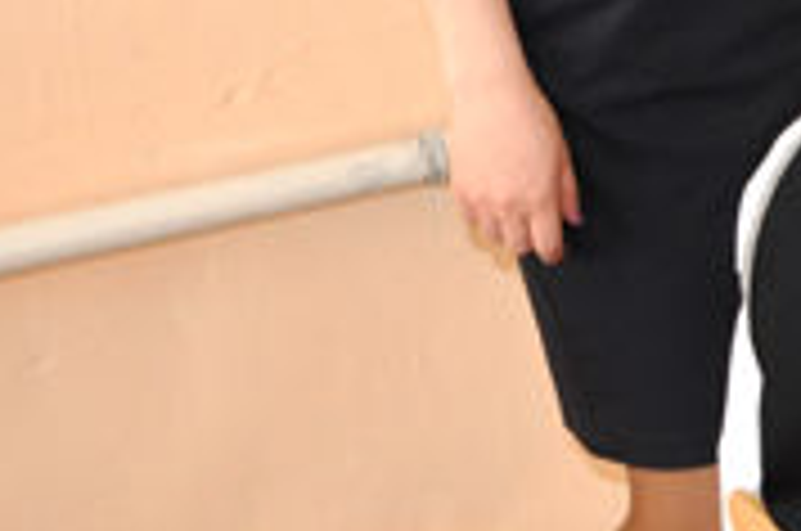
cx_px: 1526
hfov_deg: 14.2
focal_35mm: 124
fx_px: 2753
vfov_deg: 10.7
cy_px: -218
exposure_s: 1/125
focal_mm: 21
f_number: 3.8
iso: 800
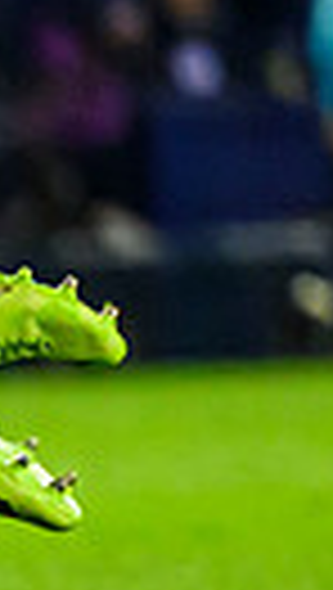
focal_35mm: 1675
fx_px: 26209
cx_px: -727
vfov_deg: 1.3
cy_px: 723
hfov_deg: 0.7
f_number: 2.8
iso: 5000
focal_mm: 200
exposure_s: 1/1000
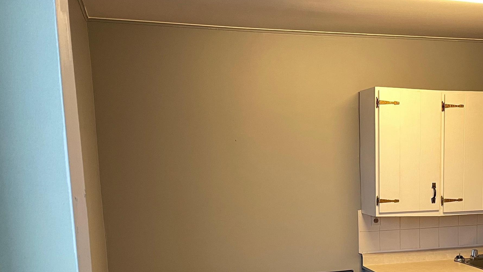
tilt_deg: -8.8
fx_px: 628
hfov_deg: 40.9
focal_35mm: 49
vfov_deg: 23.6
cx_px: 361
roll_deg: +1.4
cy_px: 255
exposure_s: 1/60
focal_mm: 5.1
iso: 160
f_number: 1.6
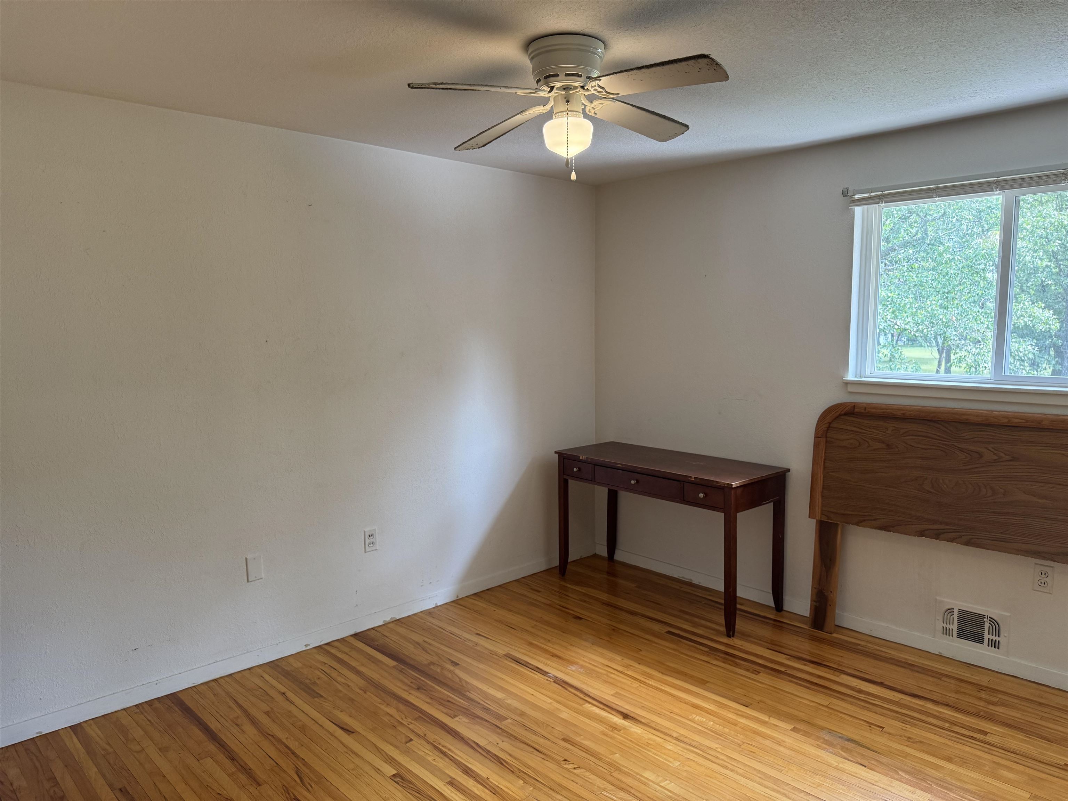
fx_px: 740
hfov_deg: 71.6
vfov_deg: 56.8
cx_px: 534
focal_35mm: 24
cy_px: 400
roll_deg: +0.5
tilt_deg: -7.0
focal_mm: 6.76
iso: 200
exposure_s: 1/120
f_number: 1.78
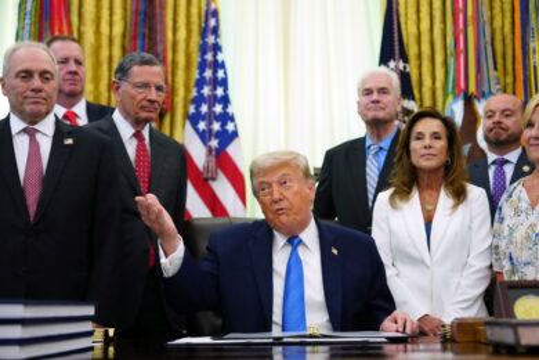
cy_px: 180
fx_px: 868
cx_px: 270
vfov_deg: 23.4
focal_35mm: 58
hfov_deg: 34.5
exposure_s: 1/320
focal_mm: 58
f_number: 2.8
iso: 5000
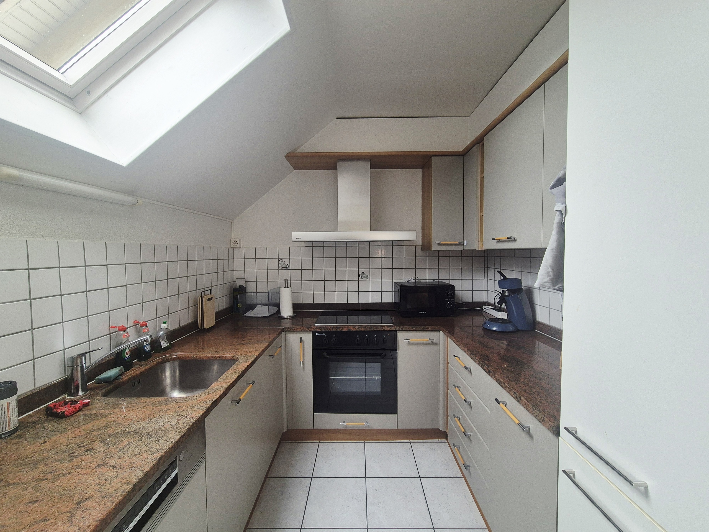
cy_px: 266
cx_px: 354
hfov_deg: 106.2
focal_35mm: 13
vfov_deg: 89.9
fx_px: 266
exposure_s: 1/130
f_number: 2.2
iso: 50
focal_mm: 2.2
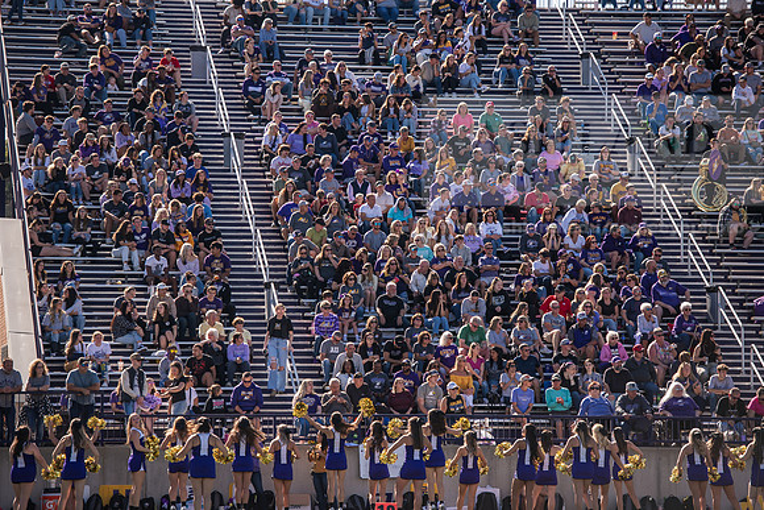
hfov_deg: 12.4
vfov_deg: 8.3
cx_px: 382
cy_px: 255
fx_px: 3502
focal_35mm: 165
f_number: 3.5
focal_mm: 165
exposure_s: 1/640
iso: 100
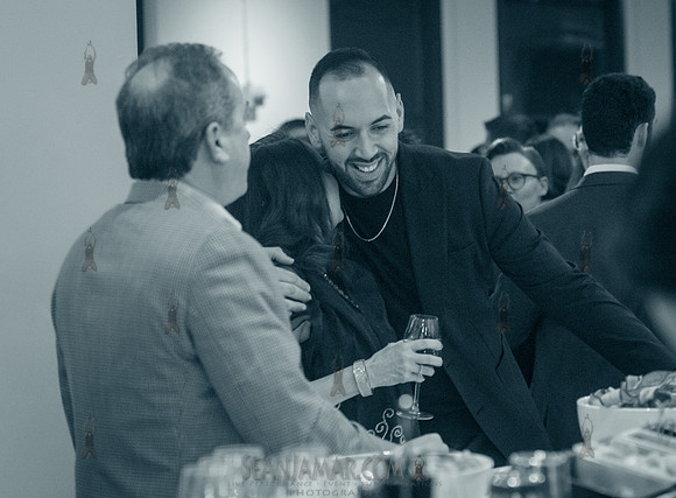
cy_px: 255
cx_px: 391
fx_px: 2044
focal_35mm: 105
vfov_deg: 13.9
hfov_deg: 18.8
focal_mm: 80
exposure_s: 1/160
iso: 8000
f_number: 3.5
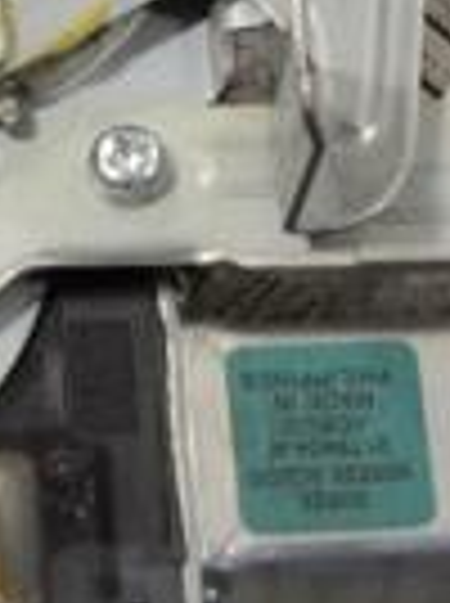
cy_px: 14
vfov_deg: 9.5
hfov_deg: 7.1
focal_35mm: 207
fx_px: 3599
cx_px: -32
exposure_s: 1/30
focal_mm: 32
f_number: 4.8
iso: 110
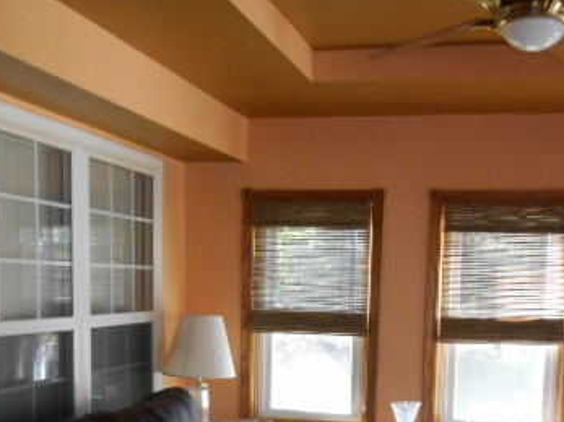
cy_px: 388
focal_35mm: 48
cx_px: 345
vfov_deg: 28.9
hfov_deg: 39.5
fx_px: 782
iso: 280
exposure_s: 1/30
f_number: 3.4
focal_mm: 4.7
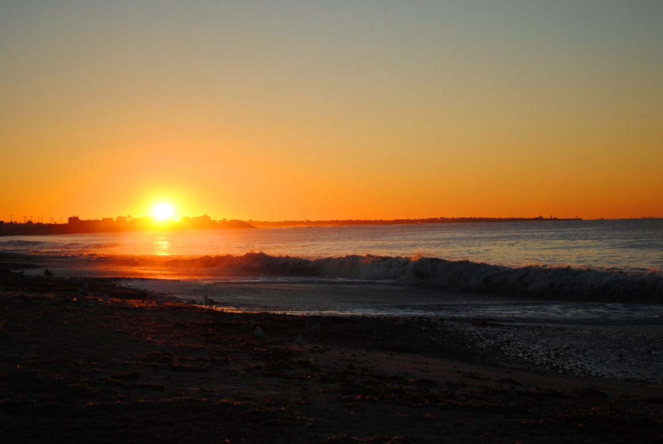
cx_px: 332
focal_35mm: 82
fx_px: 1521
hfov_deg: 24.6
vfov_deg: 16.6
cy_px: 222
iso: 200
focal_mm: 55
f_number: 5.6
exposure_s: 1/640
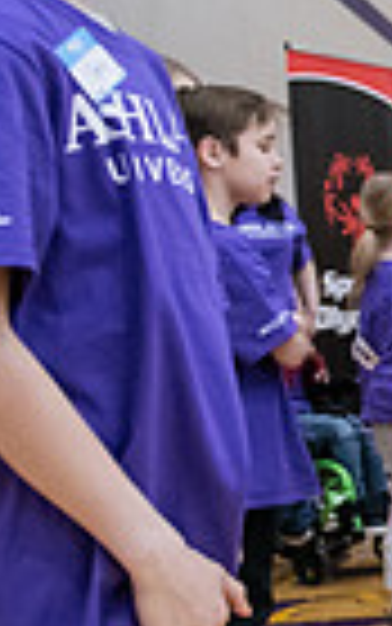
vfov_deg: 20.4
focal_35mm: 102
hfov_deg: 9.9
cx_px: 1158
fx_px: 1742
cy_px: 281
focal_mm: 24
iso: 3200
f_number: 3.5
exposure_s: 1/200
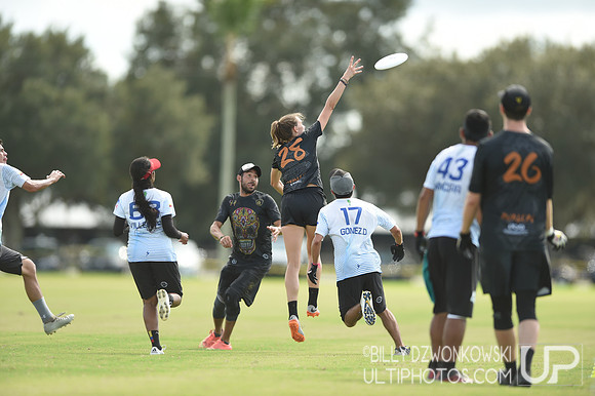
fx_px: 6607
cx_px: 298
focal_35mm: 400
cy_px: 198
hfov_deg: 5.2
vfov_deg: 3.4
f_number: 2.8
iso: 160
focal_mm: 400
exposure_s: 1/1000
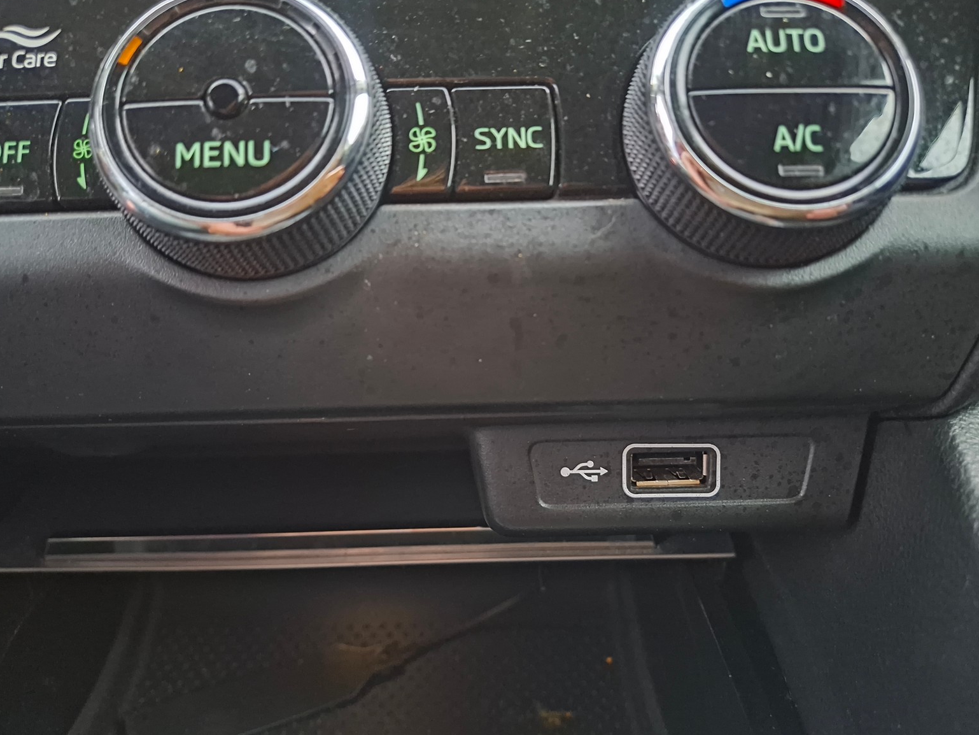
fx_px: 735
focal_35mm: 26
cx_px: 481
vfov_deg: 53.1
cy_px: 375
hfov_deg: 67.3
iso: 1600
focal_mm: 4.69
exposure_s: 1/10
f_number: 1.8
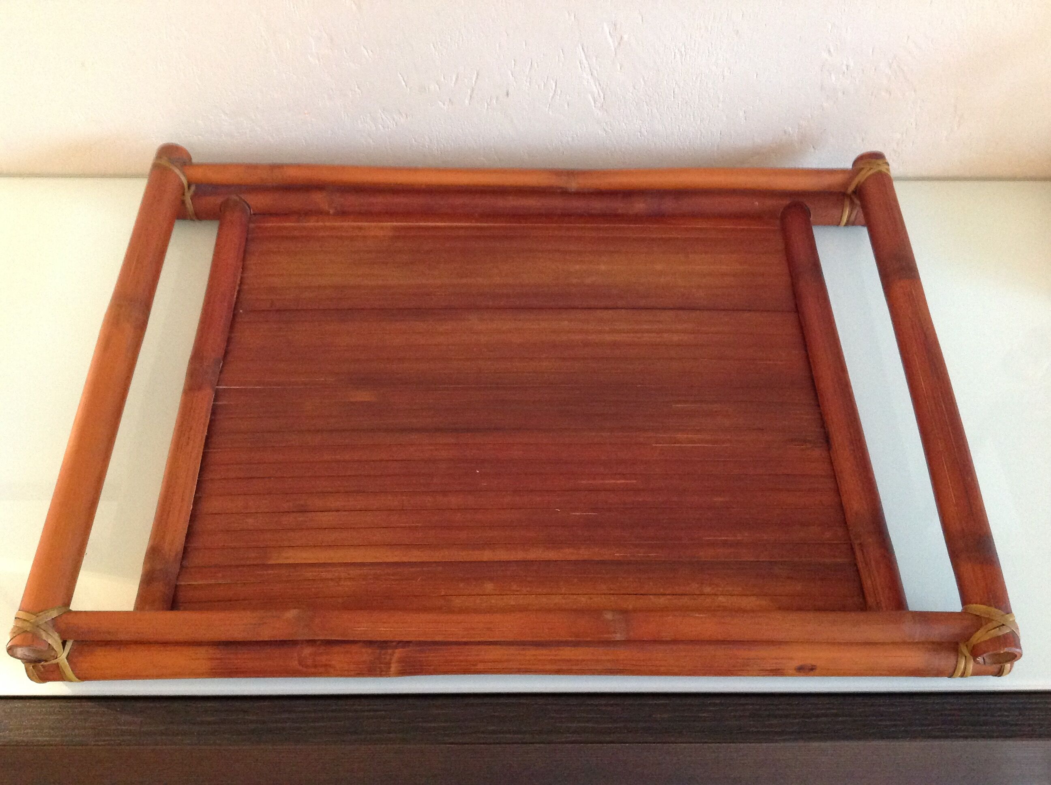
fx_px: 1061
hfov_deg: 52.7
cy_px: 392
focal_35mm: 35
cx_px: 526
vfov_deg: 40.6
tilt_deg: -55.1
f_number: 2.4
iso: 400
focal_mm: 4.28
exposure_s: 1/15
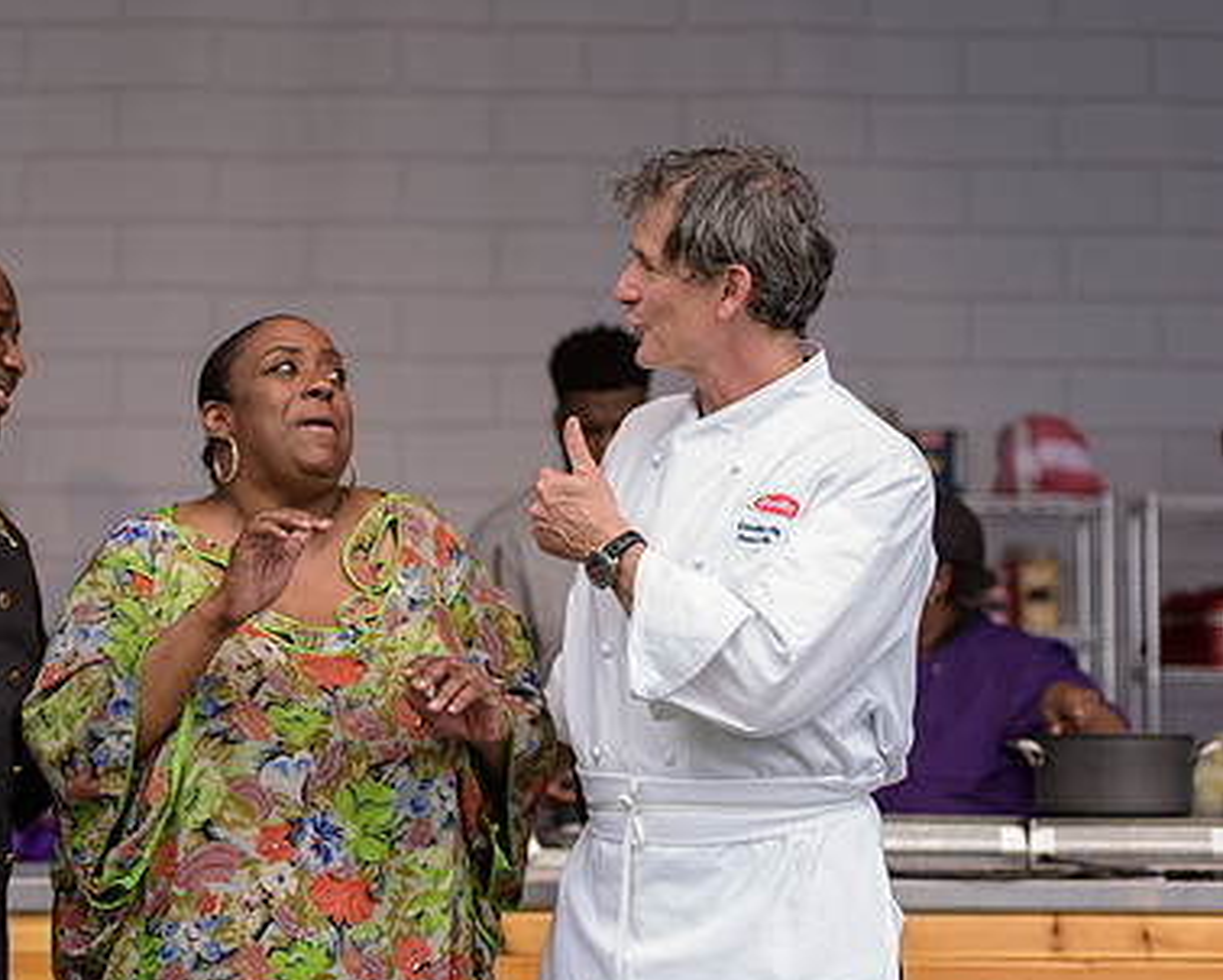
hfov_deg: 16.2
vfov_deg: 13.1
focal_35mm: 118
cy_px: 539
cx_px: 288
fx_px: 4274
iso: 250
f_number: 3.2
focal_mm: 82
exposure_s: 1/800
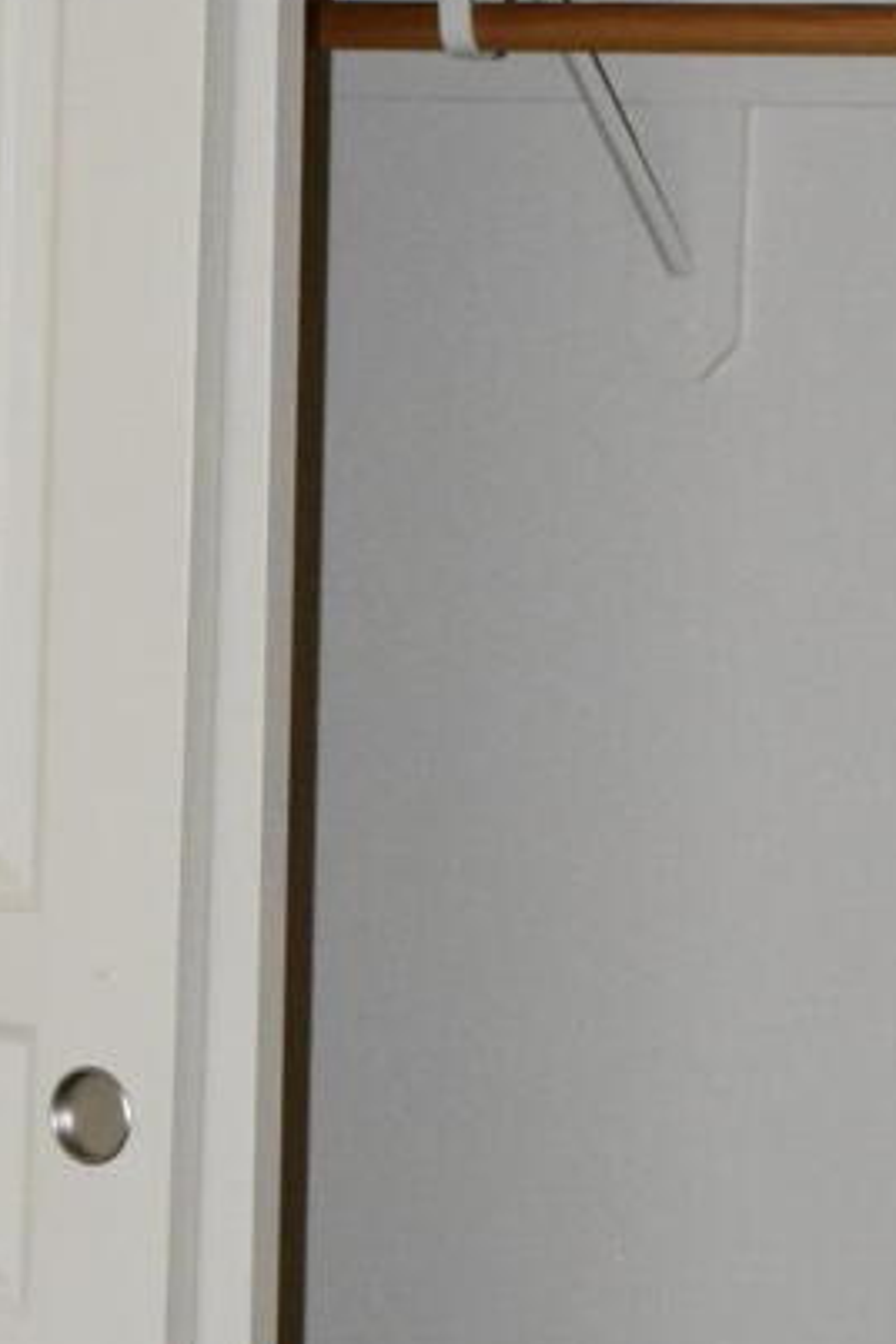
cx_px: 125
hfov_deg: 8.3
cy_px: 886
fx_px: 6122
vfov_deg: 12.5
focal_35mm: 164
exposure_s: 1/60
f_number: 4
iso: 1400
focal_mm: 22
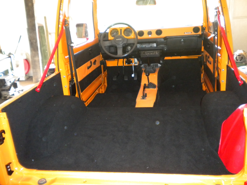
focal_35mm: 35
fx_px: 250
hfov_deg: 52.6
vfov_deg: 40.7
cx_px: 124
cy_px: 92
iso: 485
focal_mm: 6.3
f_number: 3.1
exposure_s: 1/30
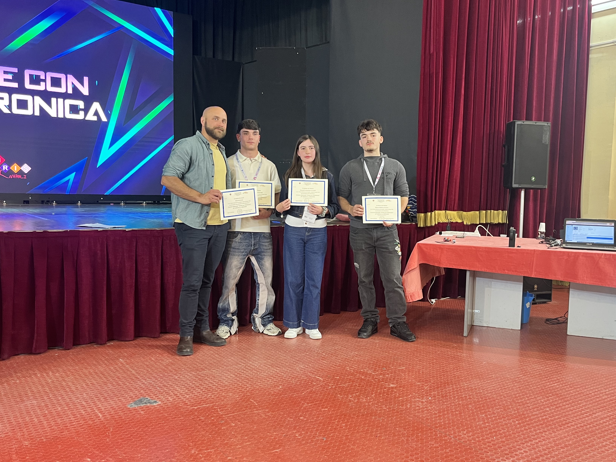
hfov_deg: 56.8
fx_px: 569
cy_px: 232
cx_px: 313
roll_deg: -0.2
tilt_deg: -4.9
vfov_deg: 44.2
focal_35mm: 32
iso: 250
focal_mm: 5.1
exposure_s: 1/50
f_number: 1.6
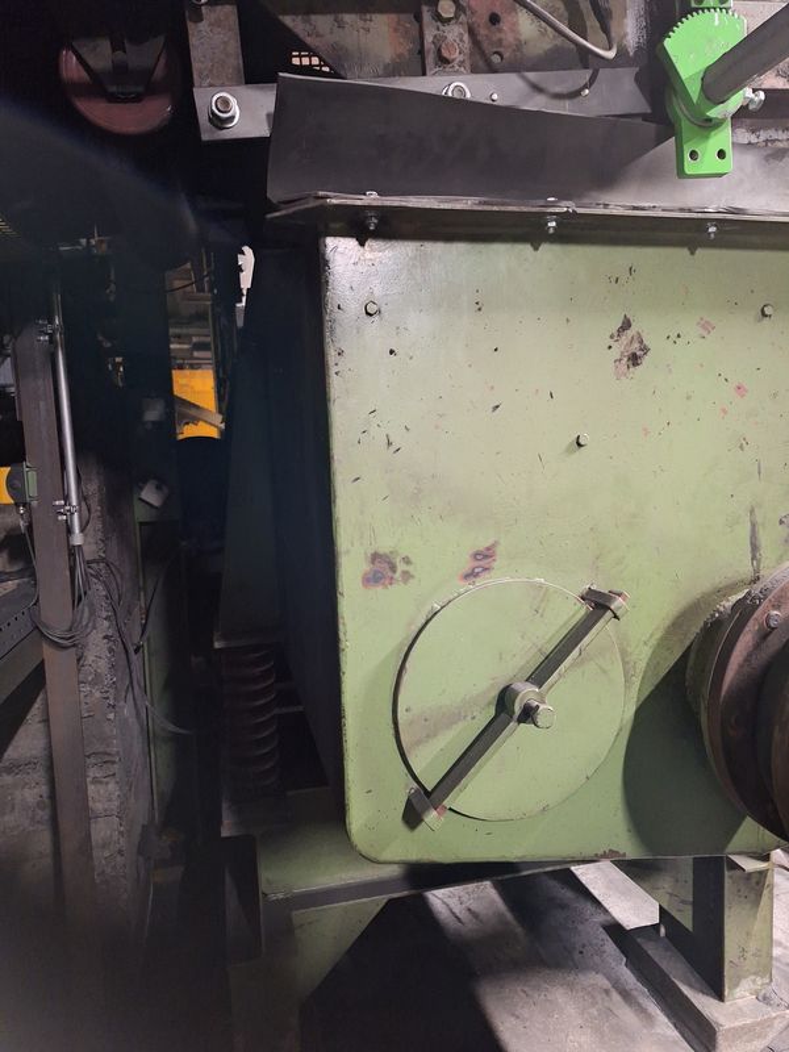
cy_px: 526
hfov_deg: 58.9
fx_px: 699
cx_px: 394
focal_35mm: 23
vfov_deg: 73.9
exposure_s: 1/17
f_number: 1.8
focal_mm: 5.54
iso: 1250
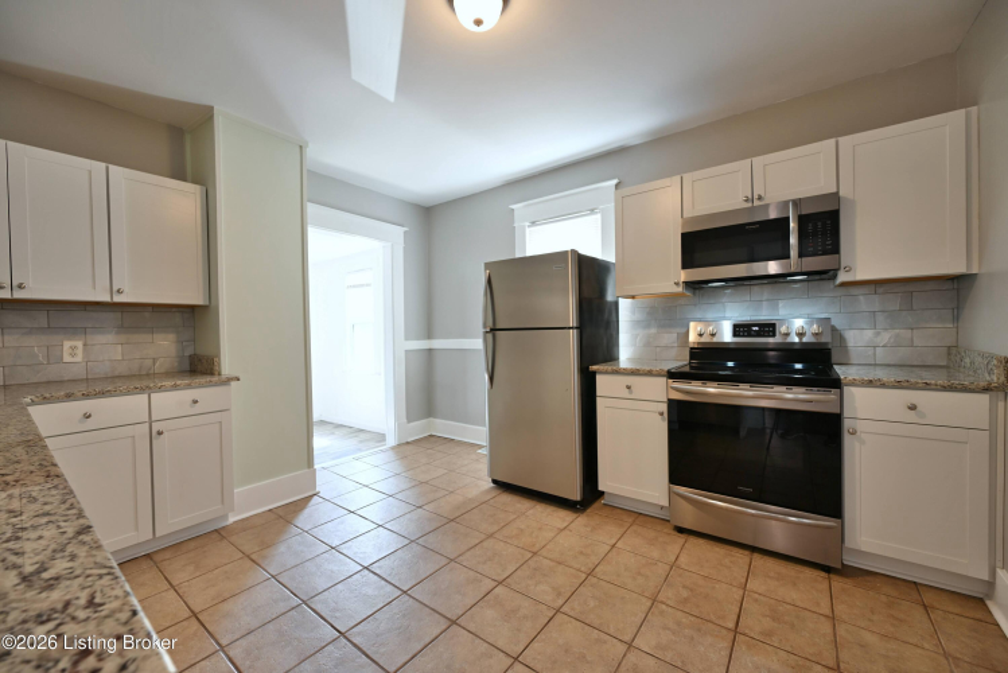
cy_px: 336
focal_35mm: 14
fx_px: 392
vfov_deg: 81.3
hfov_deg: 104.2
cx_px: 504
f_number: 5.6
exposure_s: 1/10
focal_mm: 14
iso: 250
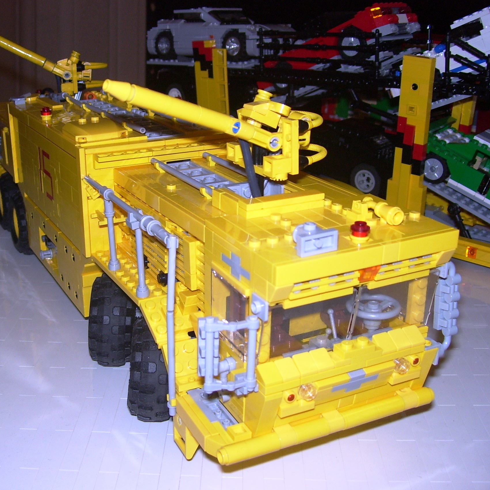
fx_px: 689
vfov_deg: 39.2
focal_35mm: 43
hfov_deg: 38.8
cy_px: 246
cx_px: 166
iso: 80
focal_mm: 6
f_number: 2.7
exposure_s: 1/60
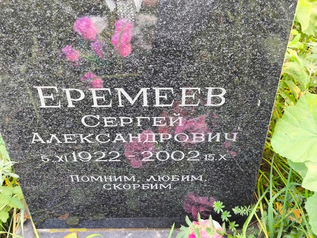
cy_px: 119
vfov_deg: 29.1
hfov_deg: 38.2
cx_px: 158
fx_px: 458
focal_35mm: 50
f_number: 1.7
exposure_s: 1/60
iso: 125
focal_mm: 4.71
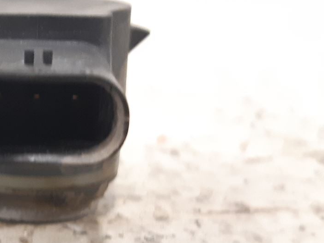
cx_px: 7
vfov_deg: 19.3
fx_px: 711
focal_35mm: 76
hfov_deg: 24.6
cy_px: 152
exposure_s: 1/25
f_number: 1.7
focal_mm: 3.93
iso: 320
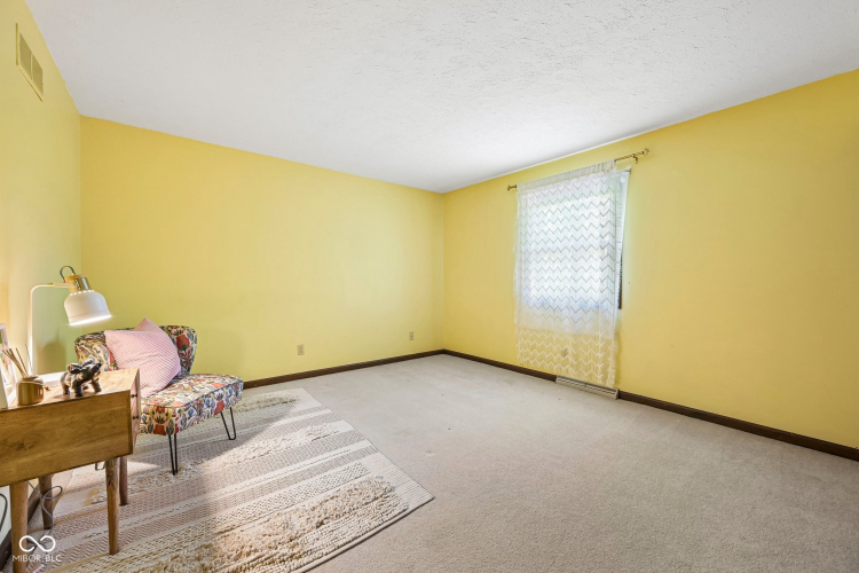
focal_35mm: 14
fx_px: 334
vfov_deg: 81.2
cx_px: 430
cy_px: 286
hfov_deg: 104.3
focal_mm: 14
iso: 400
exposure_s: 1/4
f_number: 8
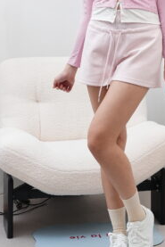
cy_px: 38
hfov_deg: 12.5
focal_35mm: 109
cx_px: 143
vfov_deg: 18.5
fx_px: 748
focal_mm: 48
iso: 250
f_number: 5
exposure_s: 1/200
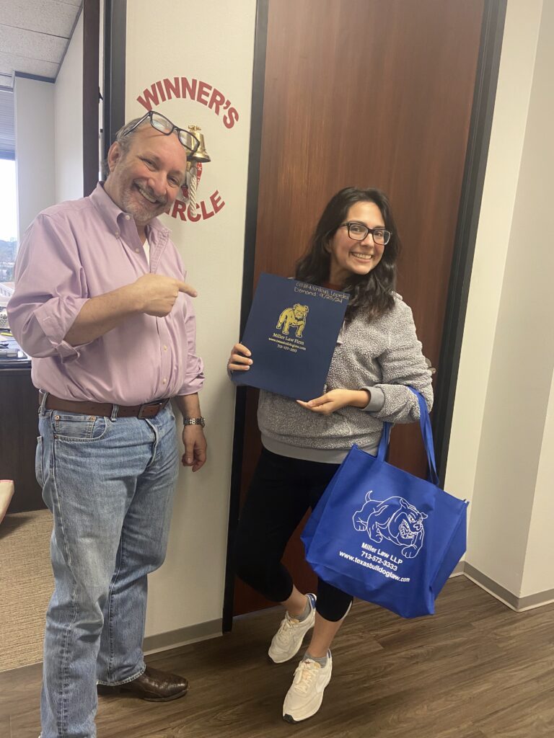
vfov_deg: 67.3
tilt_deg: -11.4
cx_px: 277
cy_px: 369
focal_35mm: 26
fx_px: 555
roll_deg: -4.1
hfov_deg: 53.1
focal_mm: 4.25
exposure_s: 1/60
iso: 250
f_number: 1.8
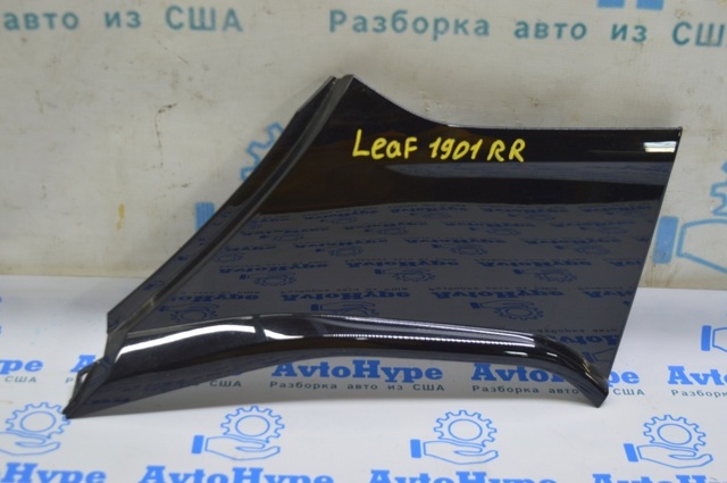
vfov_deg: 23.7
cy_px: 242
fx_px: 1150
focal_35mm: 57
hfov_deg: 35.1
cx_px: 364
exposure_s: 1/25
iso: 400
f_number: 5.6
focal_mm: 38
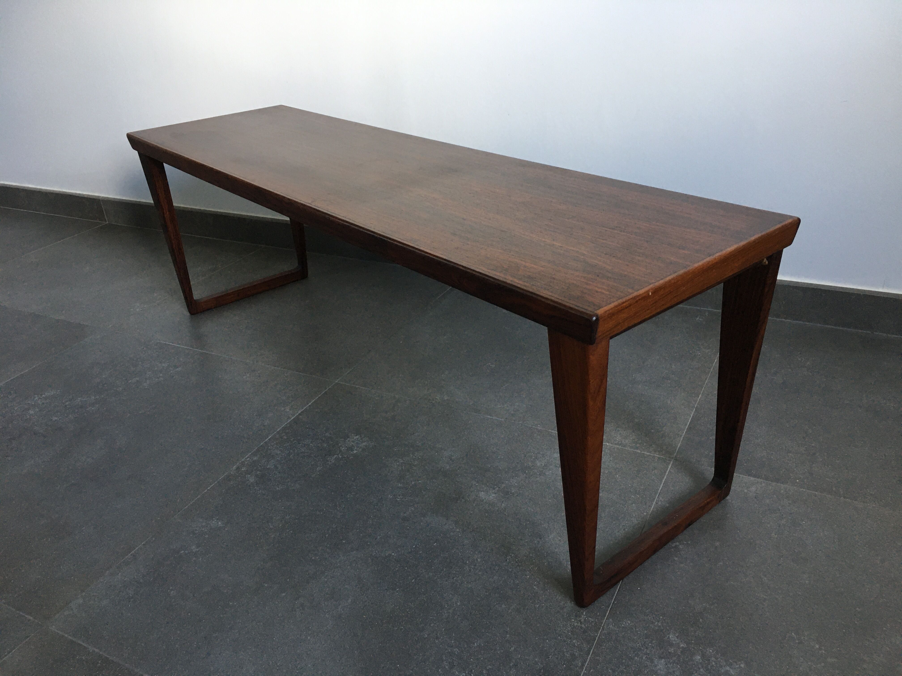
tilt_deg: -27.4
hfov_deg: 61.7
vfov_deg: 48.2
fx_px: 756
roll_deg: +3.2
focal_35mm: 29
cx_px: 451
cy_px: 338
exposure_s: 1/33
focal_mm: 4.15
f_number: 2.2
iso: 125
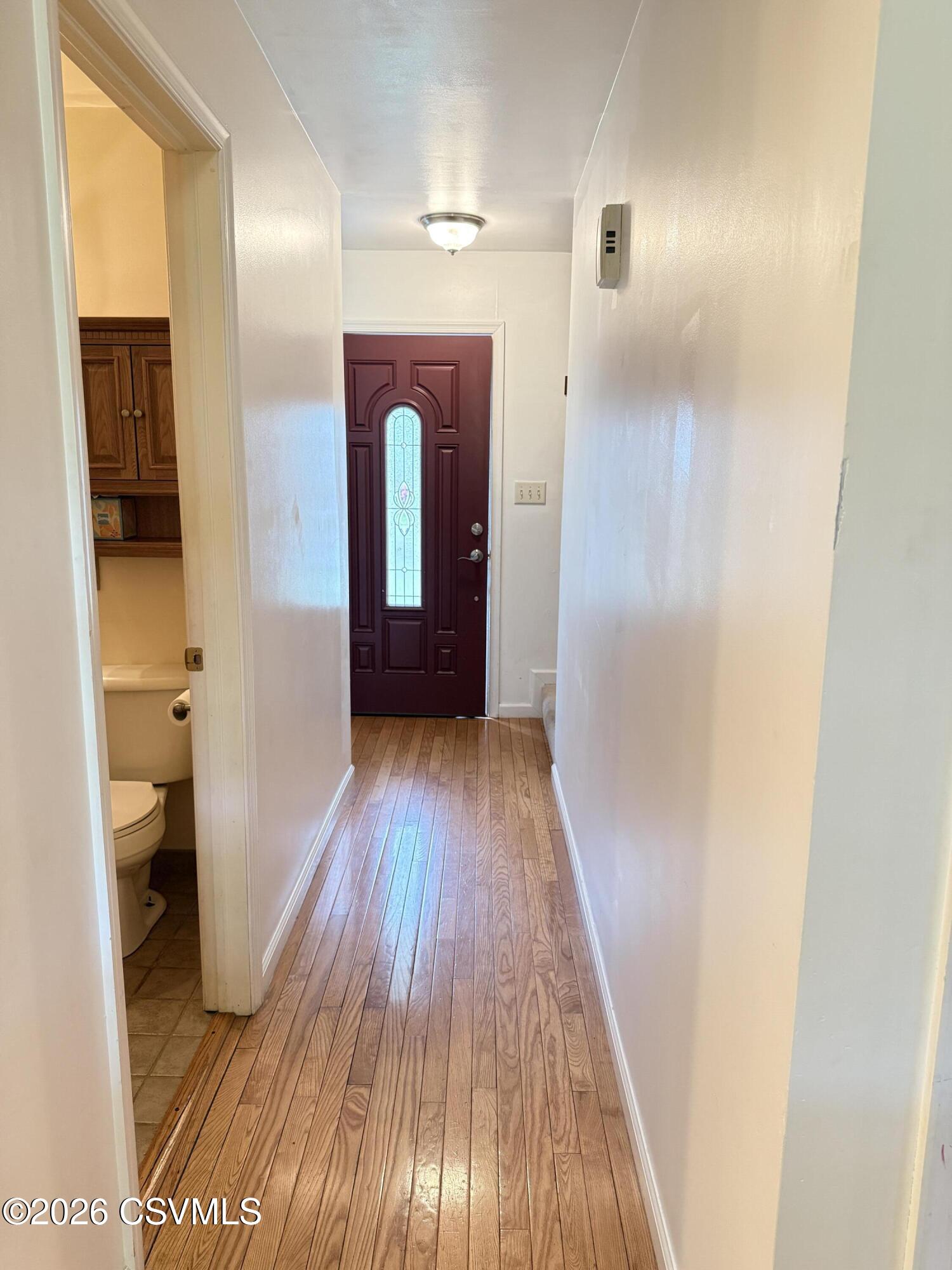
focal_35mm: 24
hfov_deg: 56.8
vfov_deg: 71.6
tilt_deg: -9.7
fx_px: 880
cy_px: 635
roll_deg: -0.8
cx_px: 476
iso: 500
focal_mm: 6.76
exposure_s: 1/60
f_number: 1.78
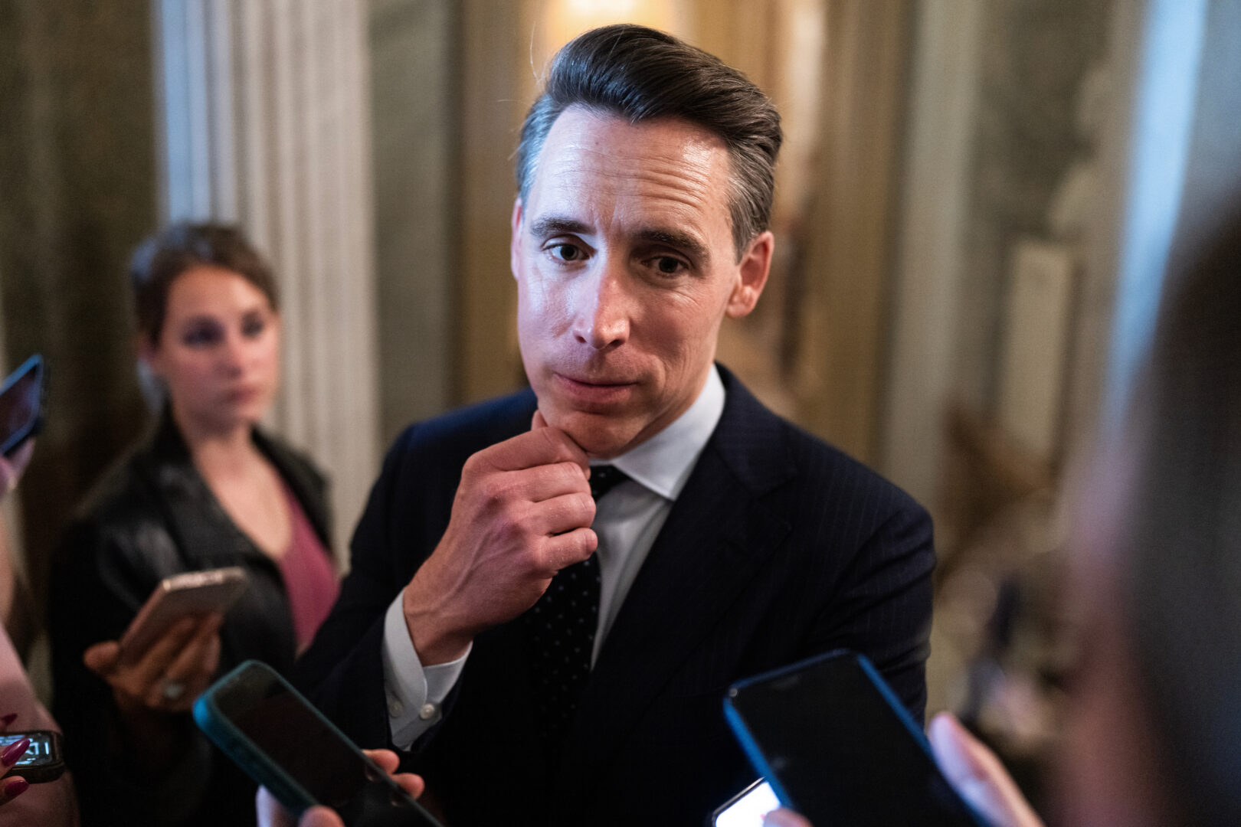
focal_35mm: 35
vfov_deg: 37.9
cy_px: 414
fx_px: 1206
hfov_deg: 54.4
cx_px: 620
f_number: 1.4
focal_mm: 35
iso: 3200
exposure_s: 1/160
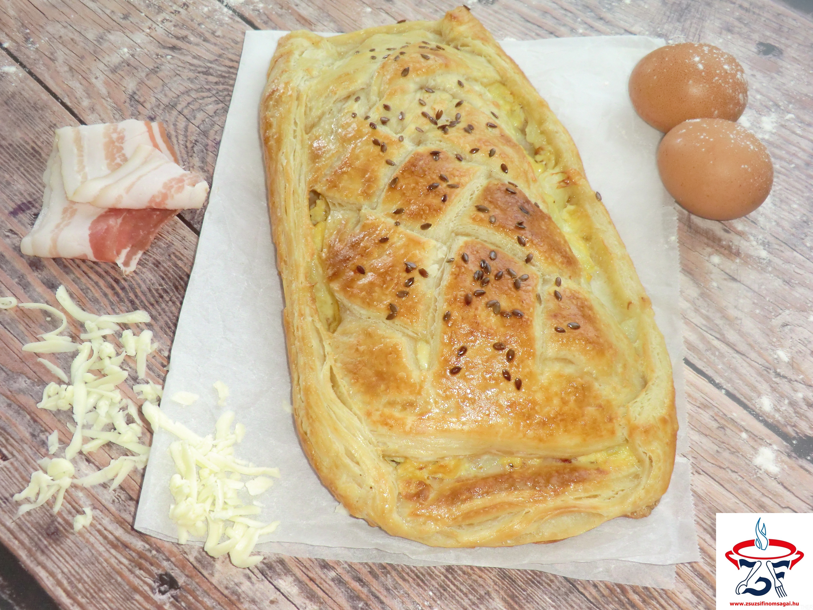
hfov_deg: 40.4
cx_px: 406
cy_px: 305
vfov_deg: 30.9
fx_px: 1104
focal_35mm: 47
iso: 400
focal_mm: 8.4
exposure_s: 1/60
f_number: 4
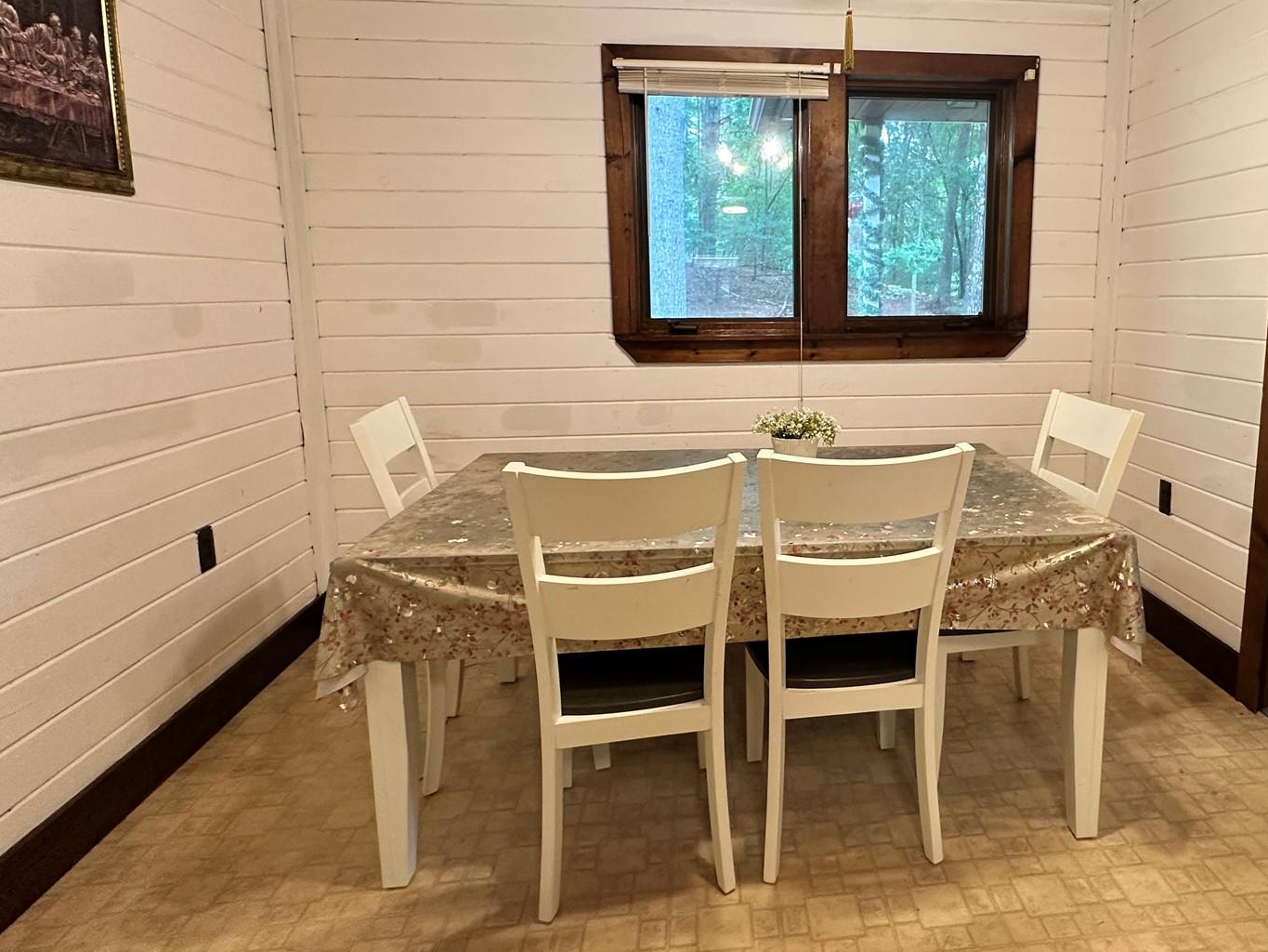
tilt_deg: -8.3
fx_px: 769
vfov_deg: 63.1
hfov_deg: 77.5
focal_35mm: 21
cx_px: 796
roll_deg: -0.2
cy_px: 399
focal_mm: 2.22
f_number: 2.2
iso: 250
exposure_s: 1/60
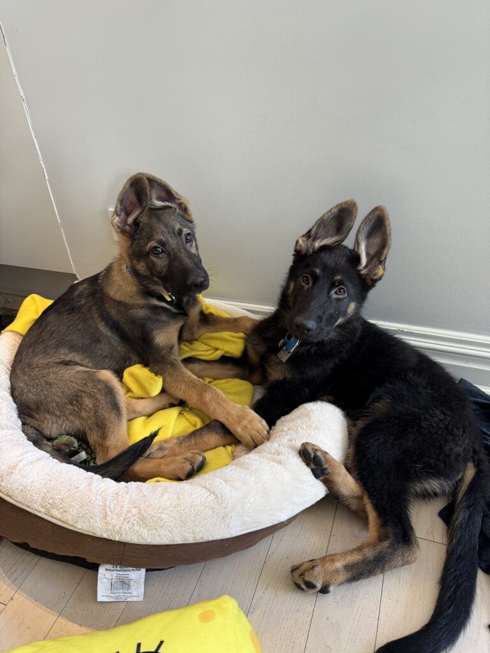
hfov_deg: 56.8
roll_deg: +6.5
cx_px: 245
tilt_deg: -32.3
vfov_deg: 71.6
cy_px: 326
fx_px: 453
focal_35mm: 24
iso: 125
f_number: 1.78
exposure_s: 1/60
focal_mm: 6.76
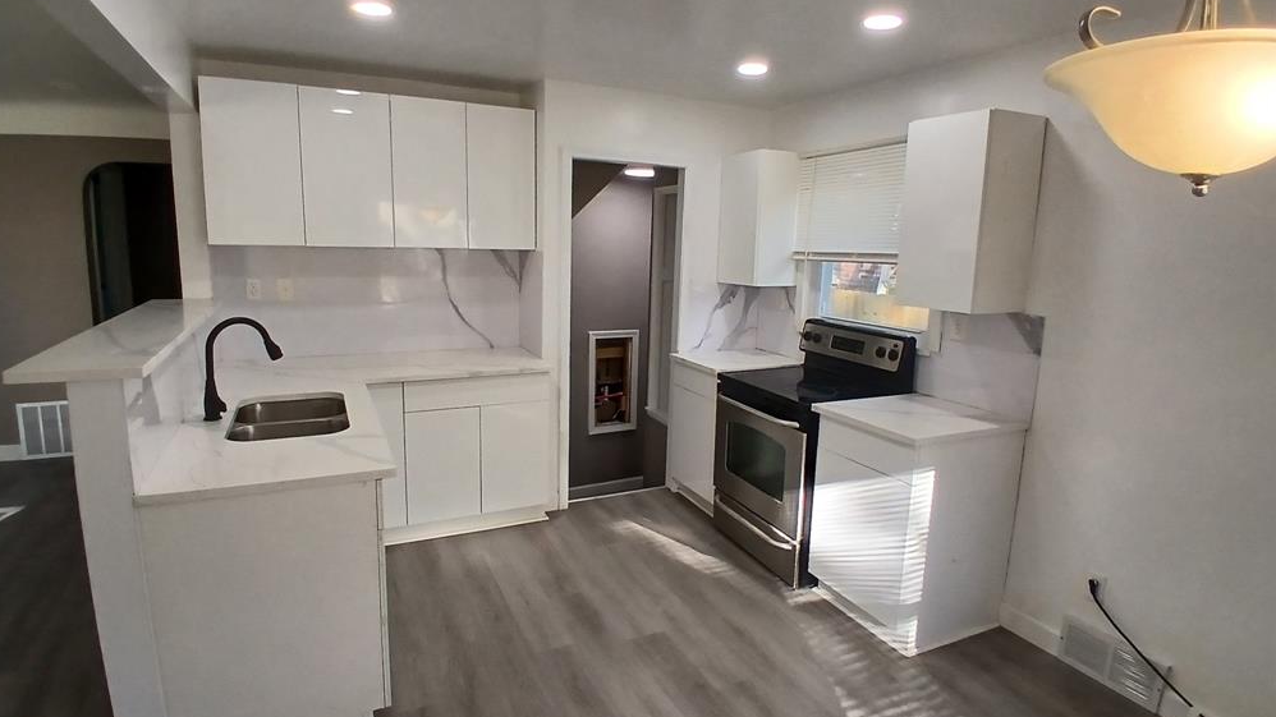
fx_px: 643
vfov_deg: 58.3
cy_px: 368
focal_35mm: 19
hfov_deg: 89.6
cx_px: 623
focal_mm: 1.4
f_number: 2.2
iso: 64
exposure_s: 1/60
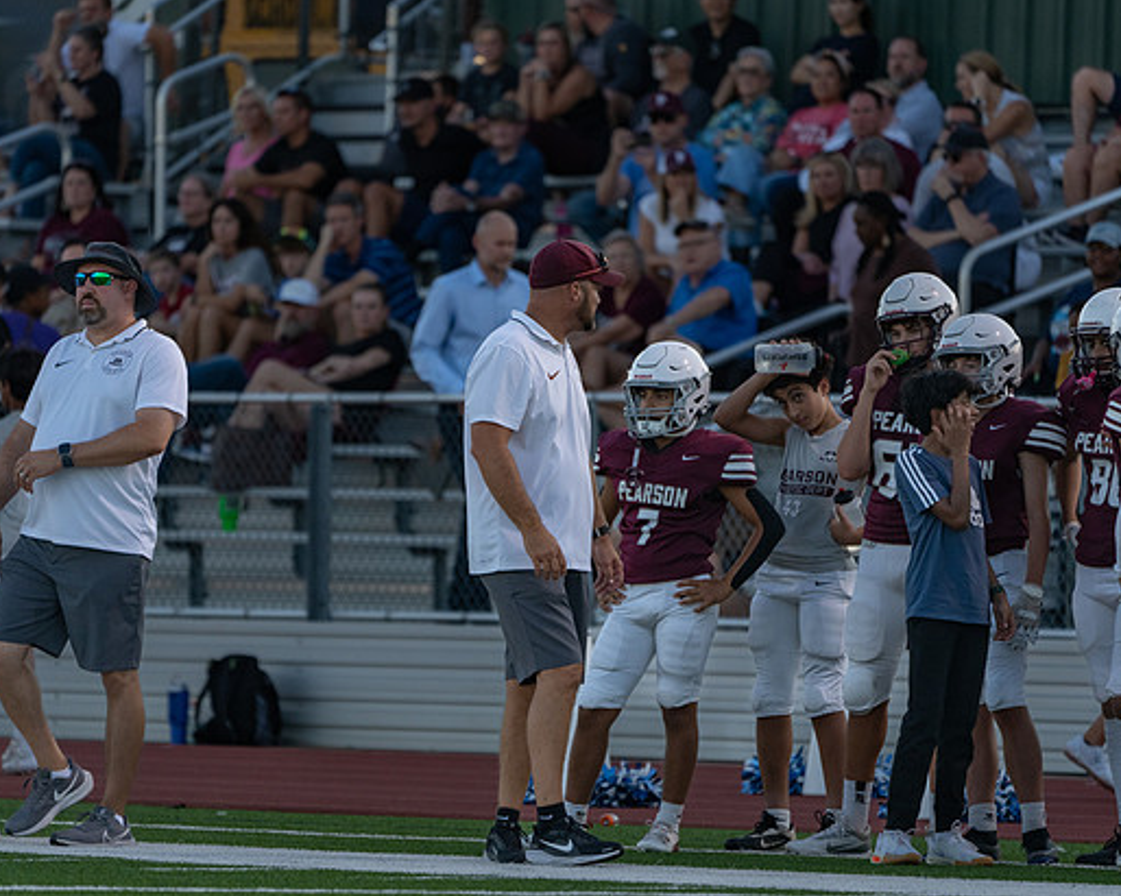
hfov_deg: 4.3
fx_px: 15093
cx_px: 530
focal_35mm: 455
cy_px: 447
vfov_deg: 3.4
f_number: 5.6
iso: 1600
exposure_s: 1/1000
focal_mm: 400
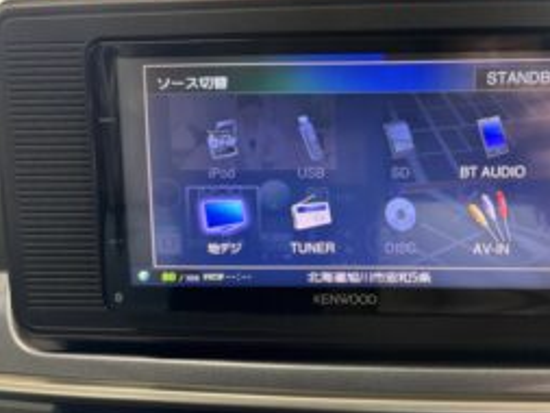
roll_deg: +1.7
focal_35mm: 36
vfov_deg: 39.7
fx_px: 572
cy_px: 195
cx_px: 378
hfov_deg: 50.2
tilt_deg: -17.6
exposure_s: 1/60
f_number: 1.6
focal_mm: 5.96
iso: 250
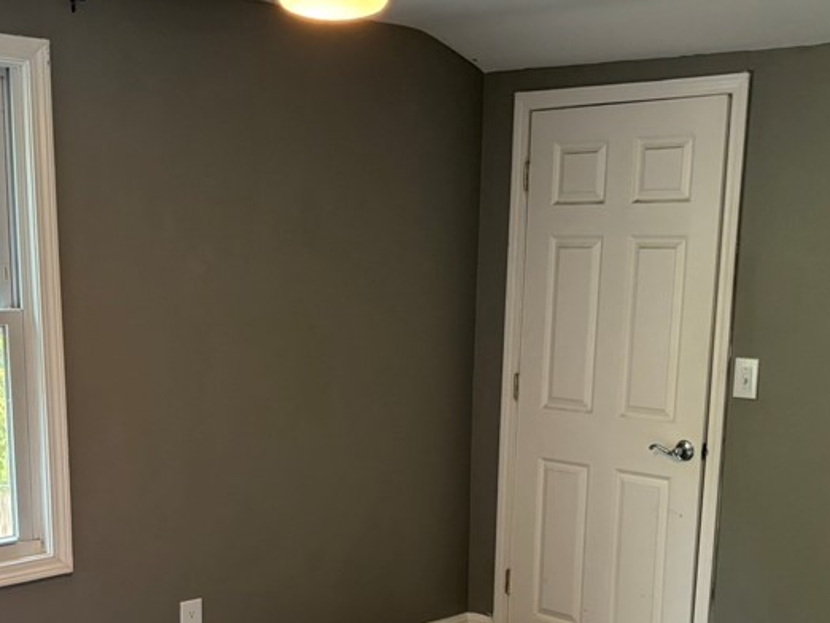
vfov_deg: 28.1
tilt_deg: -10.6
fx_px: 1223
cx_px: 329
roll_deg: +0.2
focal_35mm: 51
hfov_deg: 37.3
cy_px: 483
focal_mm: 5.96
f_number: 1.6
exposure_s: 1/120
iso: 250
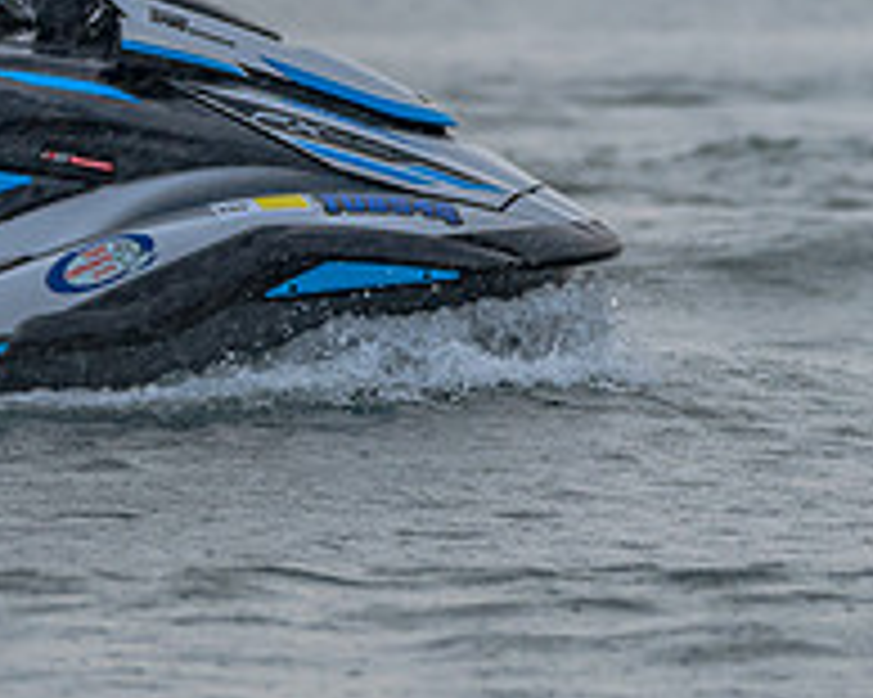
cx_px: -139
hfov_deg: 1.6
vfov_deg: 1.3
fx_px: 30499
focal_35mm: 1181
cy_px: 27
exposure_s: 1/500
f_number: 6
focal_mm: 350
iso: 800
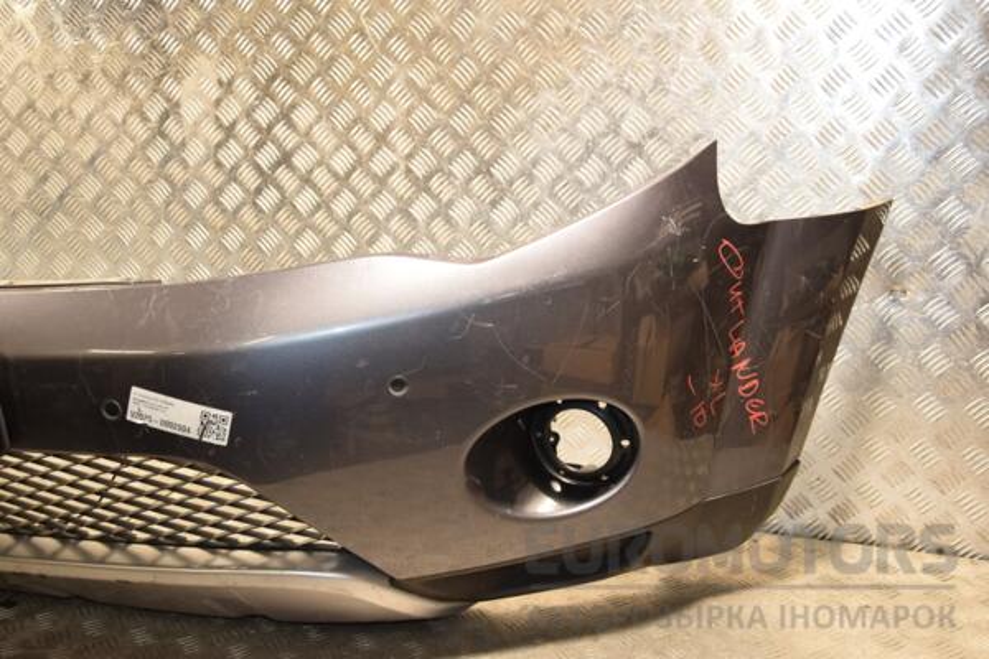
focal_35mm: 42
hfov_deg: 46.4
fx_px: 1154
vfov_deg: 31.9
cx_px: 494
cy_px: 330
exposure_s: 1/100
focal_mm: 28
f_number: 5
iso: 800
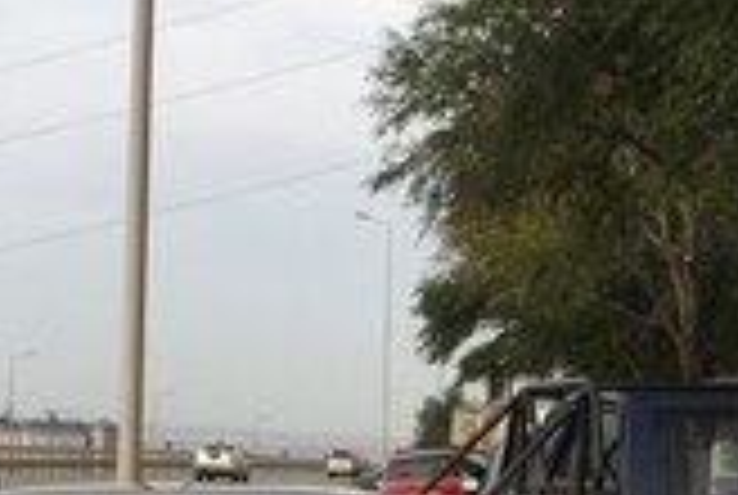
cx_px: 256
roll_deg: -1.2
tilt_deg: -13.3
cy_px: 896
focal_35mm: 91
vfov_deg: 13.5
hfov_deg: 22.3
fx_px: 1869
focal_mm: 4.15
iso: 32
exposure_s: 1/205
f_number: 2.2
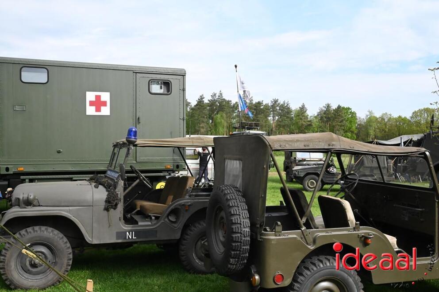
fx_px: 426
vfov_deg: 37.8
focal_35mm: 35
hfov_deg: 54.5
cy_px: 146
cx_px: 220
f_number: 22
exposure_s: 1/1600
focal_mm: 35
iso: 12800
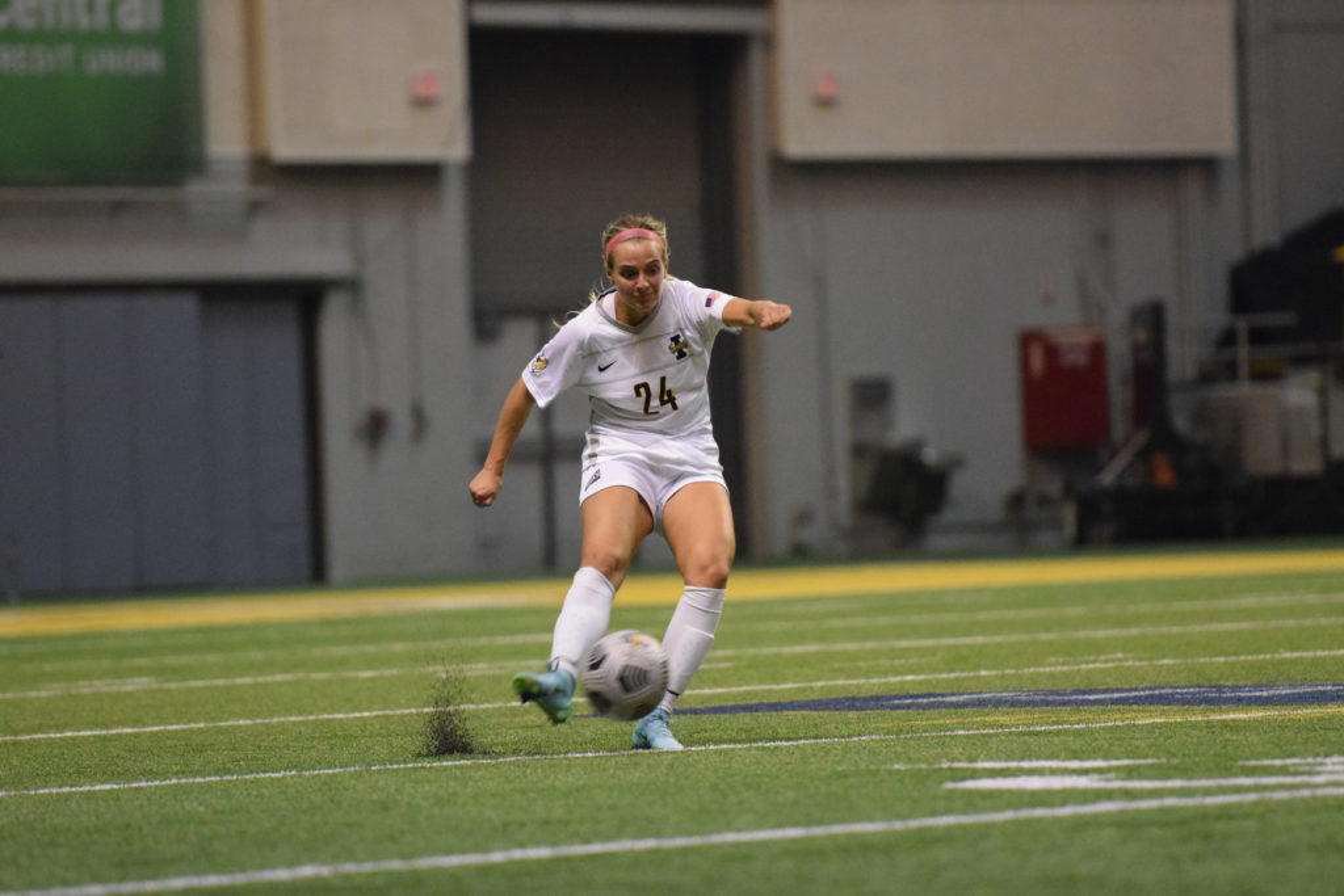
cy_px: 448
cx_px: 672
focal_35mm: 300
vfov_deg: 4.6
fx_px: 11201
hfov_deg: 6.9
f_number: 2.8
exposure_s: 1/800
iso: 5000
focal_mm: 200
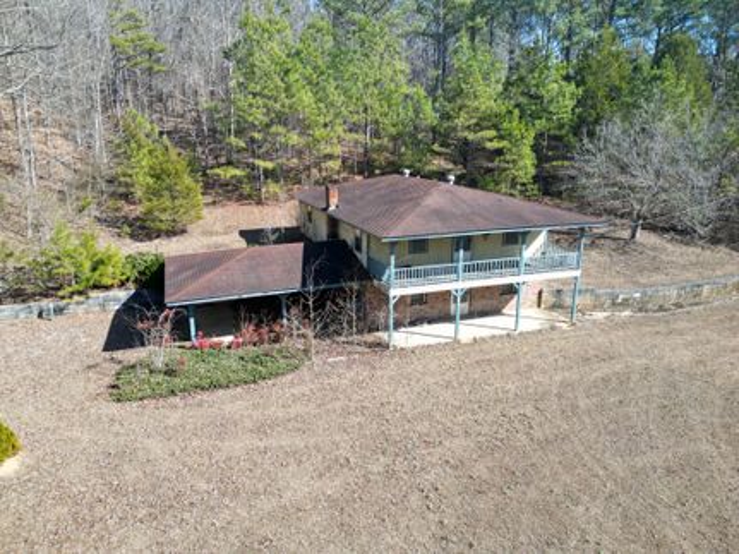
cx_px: 370
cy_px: 277
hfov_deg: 71.6
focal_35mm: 24
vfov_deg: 56.8
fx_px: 512
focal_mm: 6.72
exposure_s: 1/1000
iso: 110
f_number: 1.7
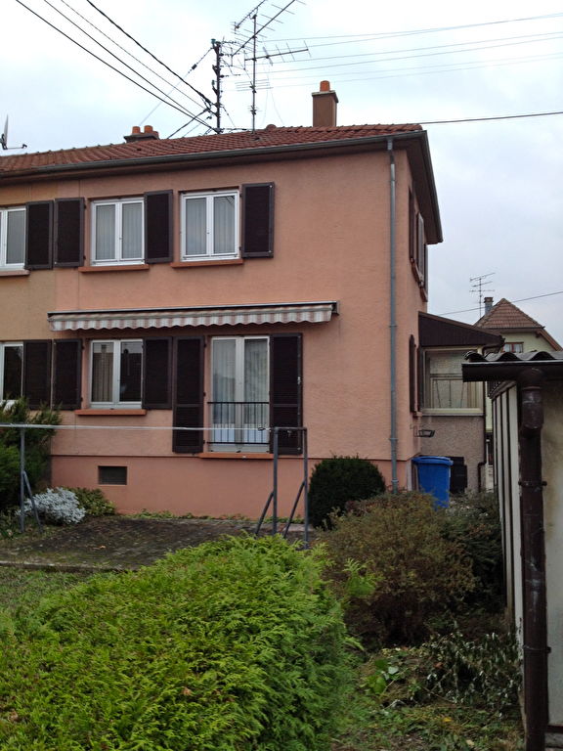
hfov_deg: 40.7
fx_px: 759
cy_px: 376
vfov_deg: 52.6
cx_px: 282
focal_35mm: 35
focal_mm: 4.28
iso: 50
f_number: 2.4
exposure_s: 1/60
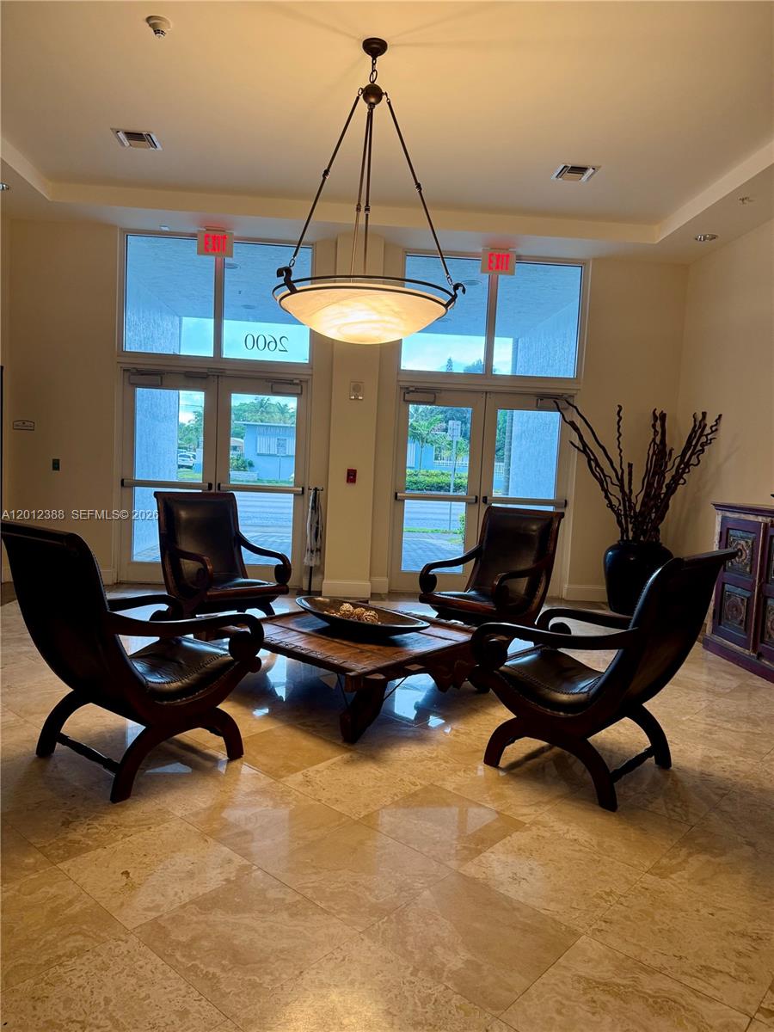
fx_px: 716
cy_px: 516
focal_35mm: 24
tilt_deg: -5.4
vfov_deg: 71.6
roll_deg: -2.4
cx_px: 387
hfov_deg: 56.8
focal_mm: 6.76
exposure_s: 1/60
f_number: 1.78
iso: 125
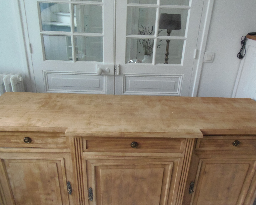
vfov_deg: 54.9
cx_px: 128
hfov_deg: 66.0
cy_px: 99
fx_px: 197
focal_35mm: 26
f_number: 2.9
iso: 250
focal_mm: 4.3
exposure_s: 1/30
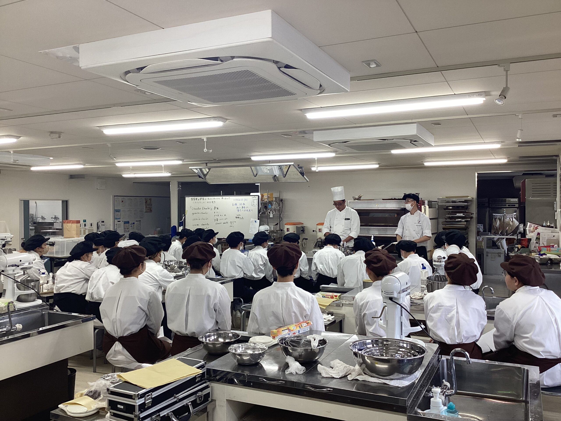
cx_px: 280
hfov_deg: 58.4
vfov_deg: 45.4
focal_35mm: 31
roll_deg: +0.1
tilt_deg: -1.3
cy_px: 210
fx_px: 502
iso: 80
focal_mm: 3.3
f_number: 2.4
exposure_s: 1/120
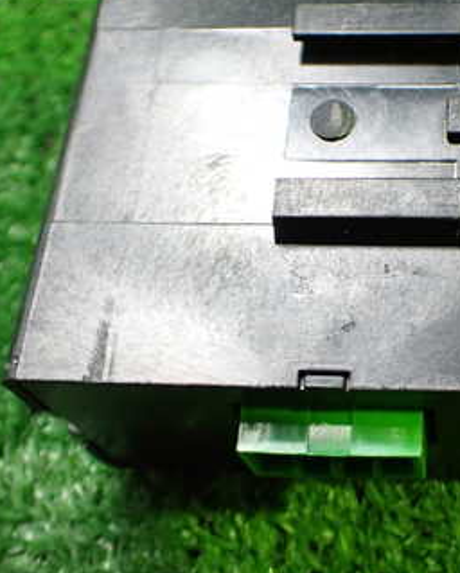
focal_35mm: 55
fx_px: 934
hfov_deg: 27.1
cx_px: 377
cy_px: 221
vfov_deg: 34.0
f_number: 2.3
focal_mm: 5.4
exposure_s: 1/60
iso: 800
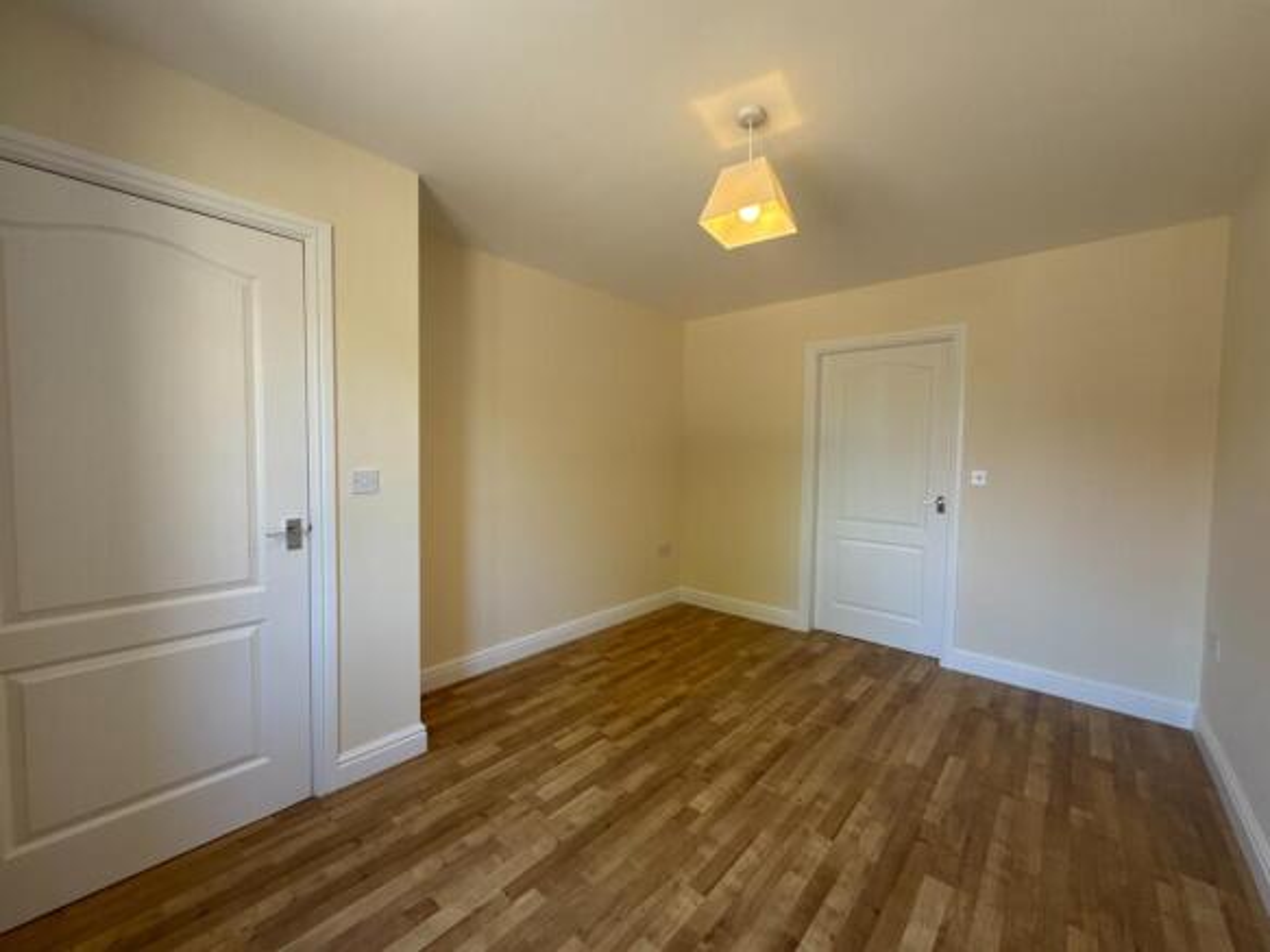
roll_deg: -1.2
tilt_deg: -3.4
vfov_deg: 85.7
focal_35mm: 14
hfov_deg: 102.1
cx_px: 635
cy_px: 476
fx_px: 514
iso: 160
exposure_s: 1/99
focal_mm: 2.22
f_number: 2.2
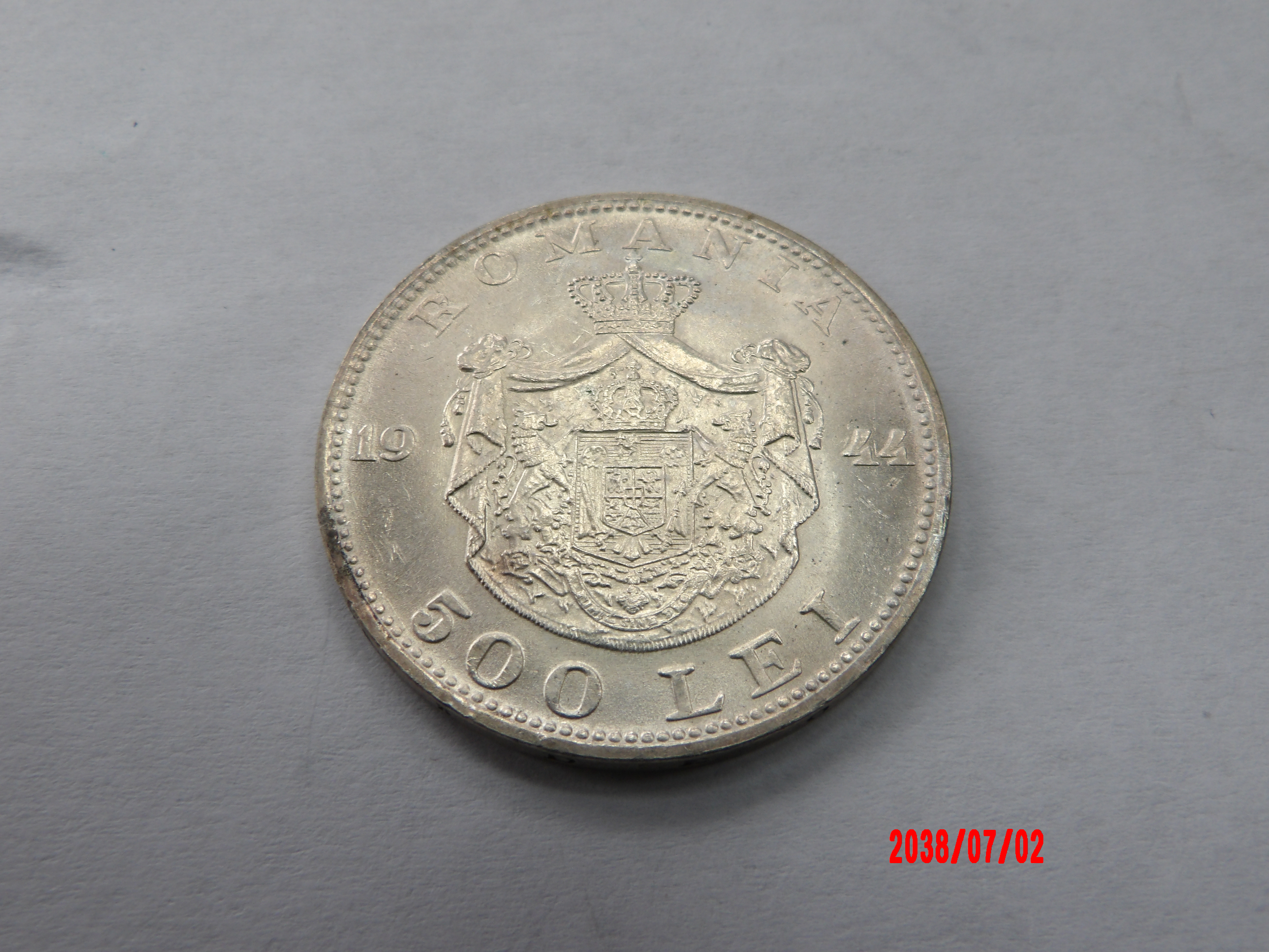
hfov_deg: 54.0
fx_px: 1246
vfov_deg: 41.8
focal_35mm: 34
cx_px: 634
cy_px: 476
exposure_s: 1/30
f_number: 4.5
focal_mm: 6.2
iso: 110
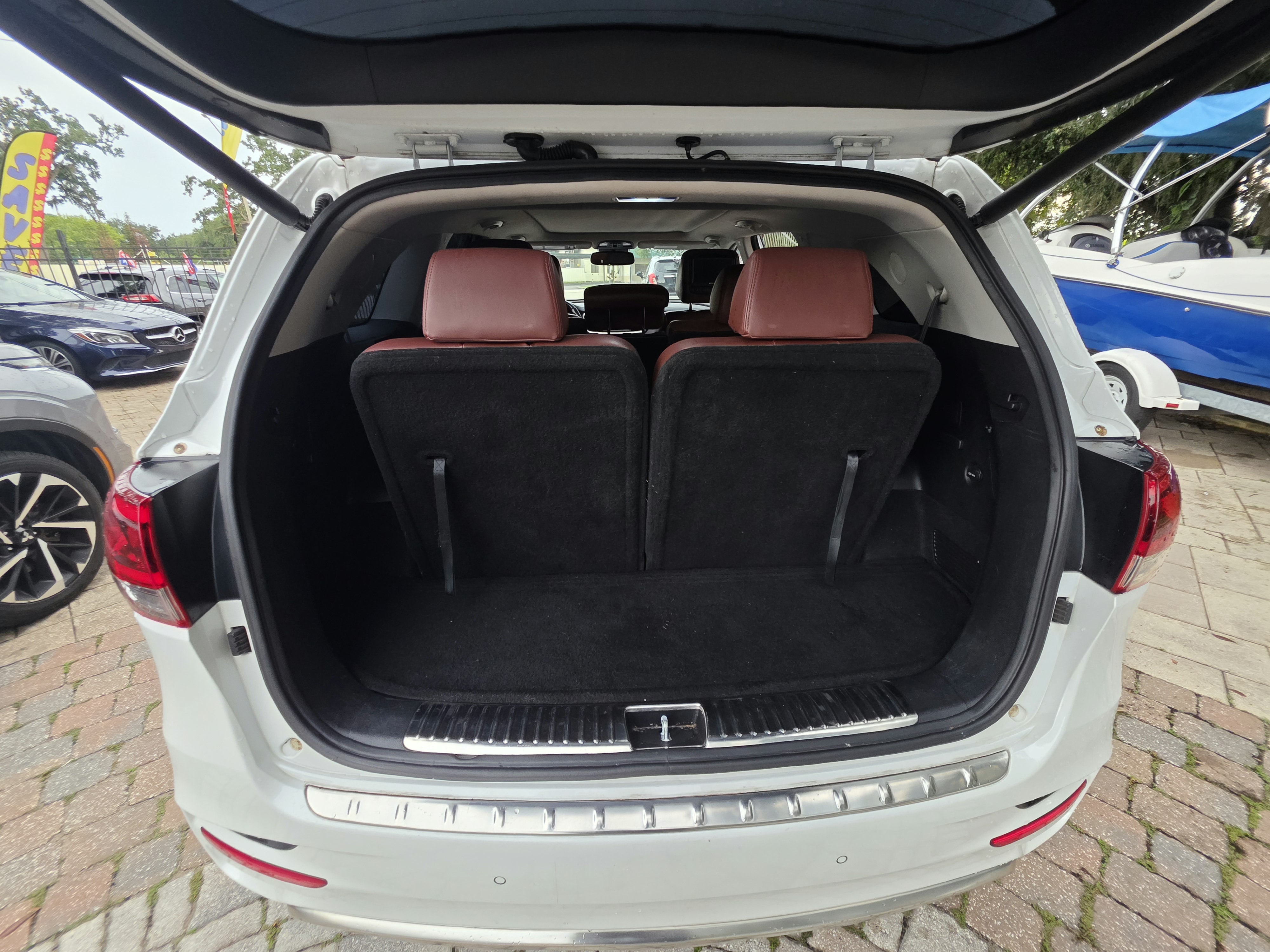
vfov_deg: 89.9
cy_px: 476
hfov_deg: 106.2
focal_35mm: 13
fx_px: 477
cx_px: 635
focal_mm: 2.2
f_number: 1.9
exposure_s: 1/120
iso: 160
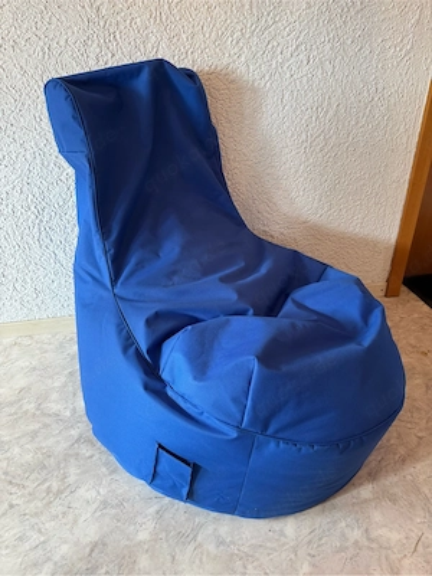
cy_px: 288
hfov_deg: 56.8
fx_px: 399
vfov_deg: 71.6
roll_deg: +0.7
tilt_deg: -30.0
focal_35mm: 24
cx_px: 216
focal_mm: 6.76
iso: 125
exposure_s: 1/50
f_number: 1.78
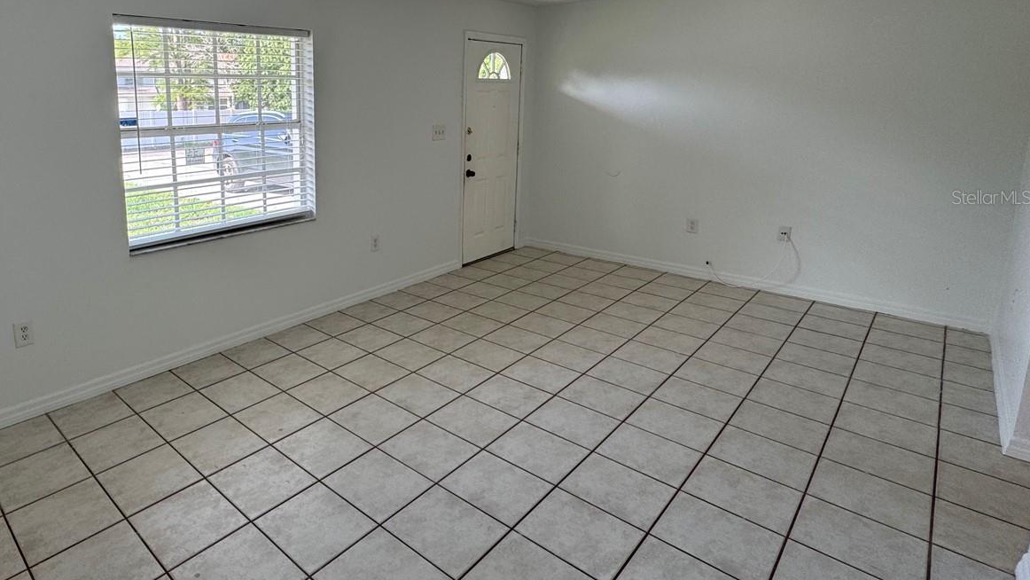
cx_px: 326
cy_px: 197
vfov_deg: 52.7
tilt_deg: -9.7
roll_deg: +0.5
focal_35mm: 21
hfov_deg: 80.4
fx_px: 574
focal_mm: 2.22
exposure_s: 1/99
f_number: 2.2
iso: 50
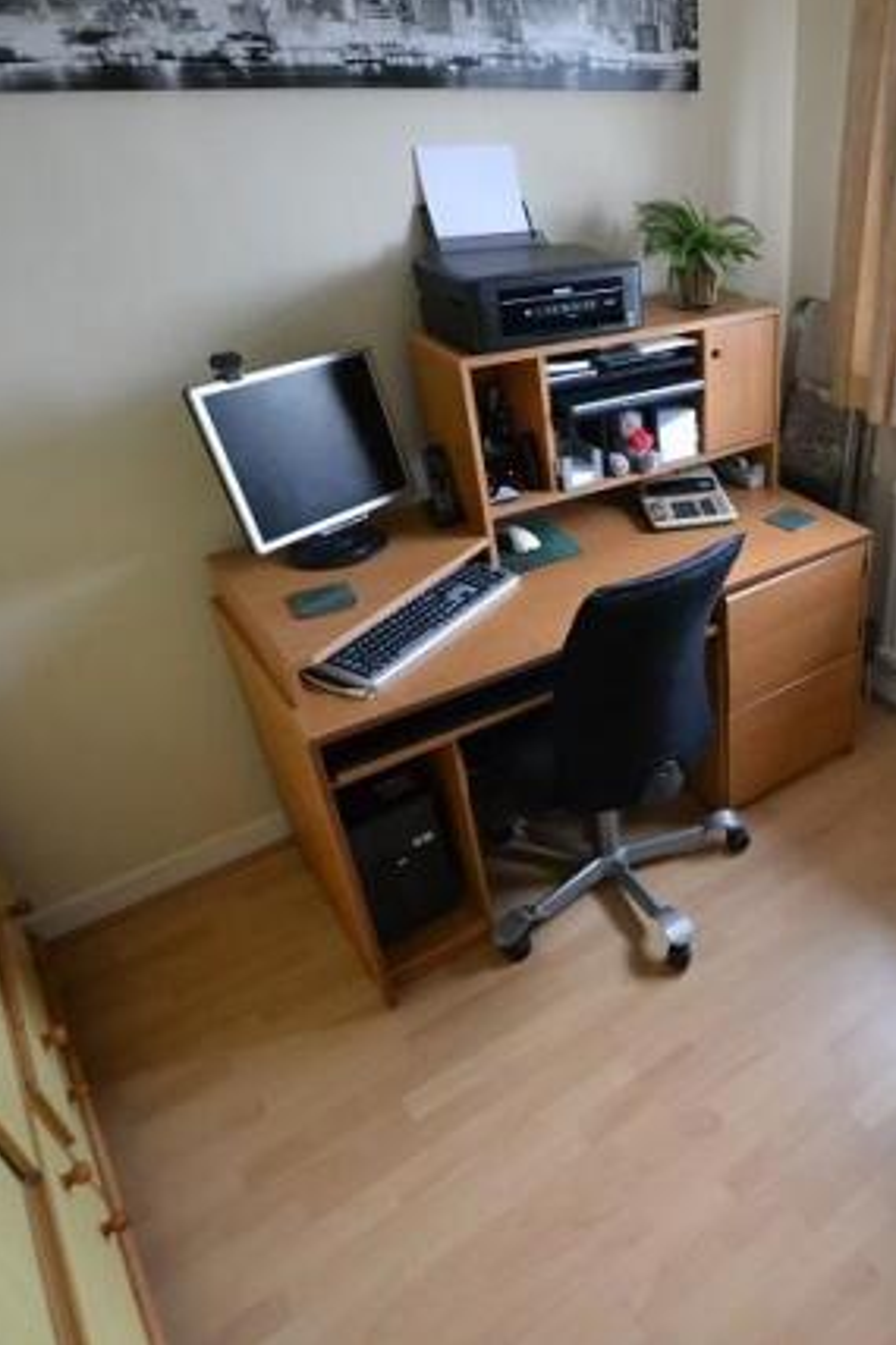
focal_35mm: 23
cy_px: 662
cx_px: 855
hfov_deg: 47.6
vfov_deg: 76.1
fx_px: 859
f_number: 3.5
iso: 2500
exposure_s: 1/60
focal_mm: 10
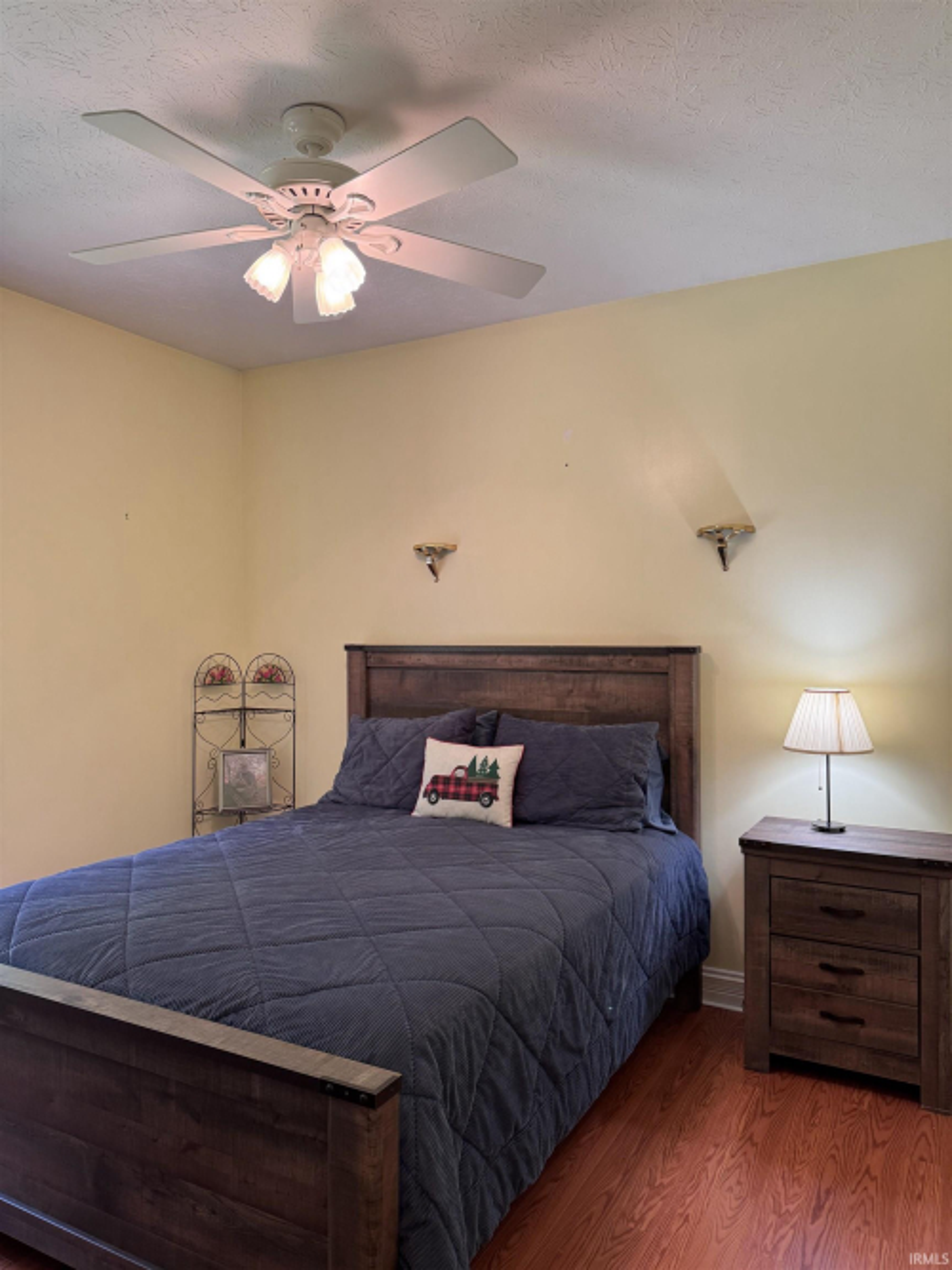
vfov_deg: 71.6
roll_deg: +1.0
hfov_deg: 56.8
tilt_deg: -0.5
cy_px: 635
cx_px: 476
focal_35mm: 24
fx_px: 880
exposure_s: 1/120
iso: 125
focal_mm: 6.76
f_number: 1.78
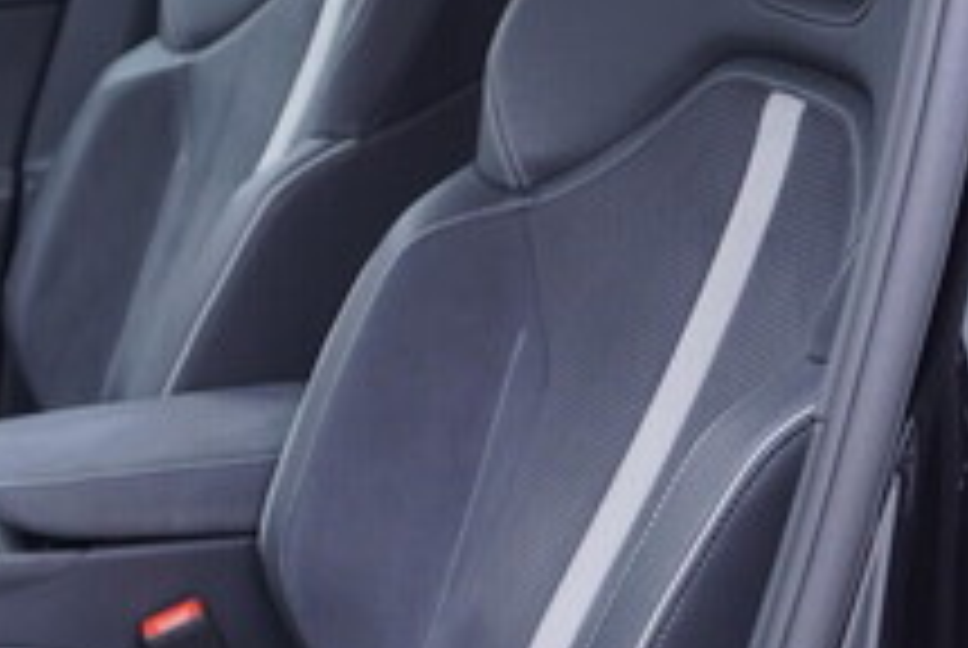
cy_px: 349
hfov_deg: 20.8
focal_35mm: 92
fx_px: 2477
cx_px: -153
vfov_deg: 14.9
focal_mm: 24
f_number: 2.8
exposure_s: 1/40
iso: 200
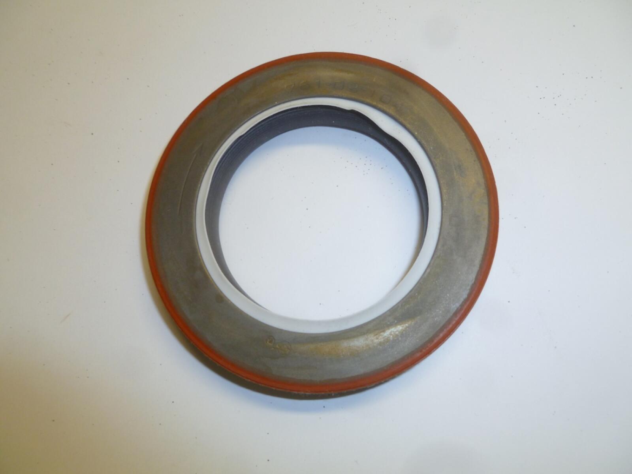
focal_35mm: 28
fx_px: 511
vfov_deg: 49.7
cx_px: 316
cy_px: 237
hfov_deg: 63.4
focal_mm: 5
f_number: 3.3
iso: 125
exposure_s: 1/30
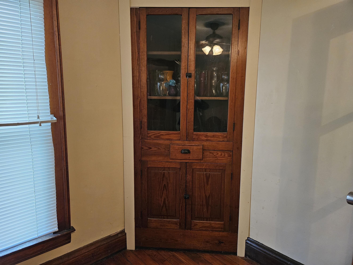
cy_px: 132
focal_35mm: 23
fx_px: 235
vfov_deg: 58.9
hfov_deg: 73.9
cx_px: 176
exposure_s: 1/60
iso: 800
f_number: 1.8
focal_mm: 5.4
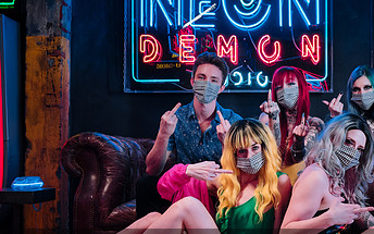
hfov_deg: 35.9
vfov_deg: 23.5
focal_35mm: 55
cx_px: 290
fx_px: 561
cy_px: 146
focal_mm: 32
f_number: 4
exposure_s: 1/60
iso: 400
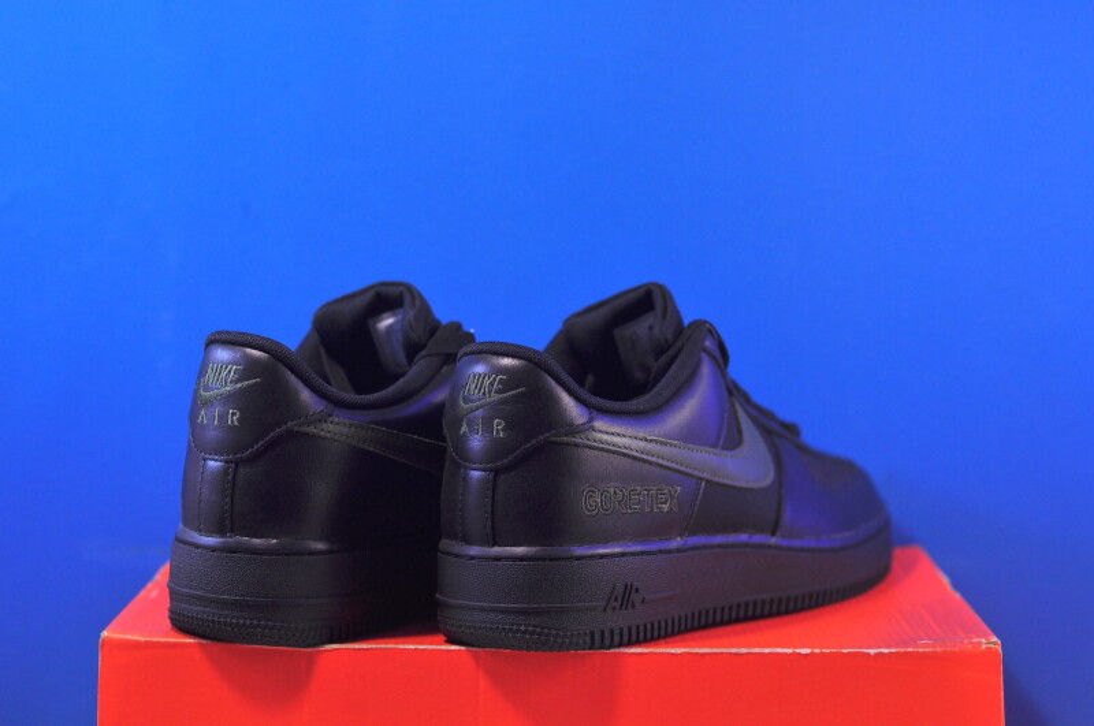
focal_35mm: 75
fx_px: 2276
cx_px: 547
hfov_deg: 27.0
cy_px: 363
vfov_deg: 18.1
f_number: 3.2
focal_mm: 50
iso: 250
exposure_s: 1/250
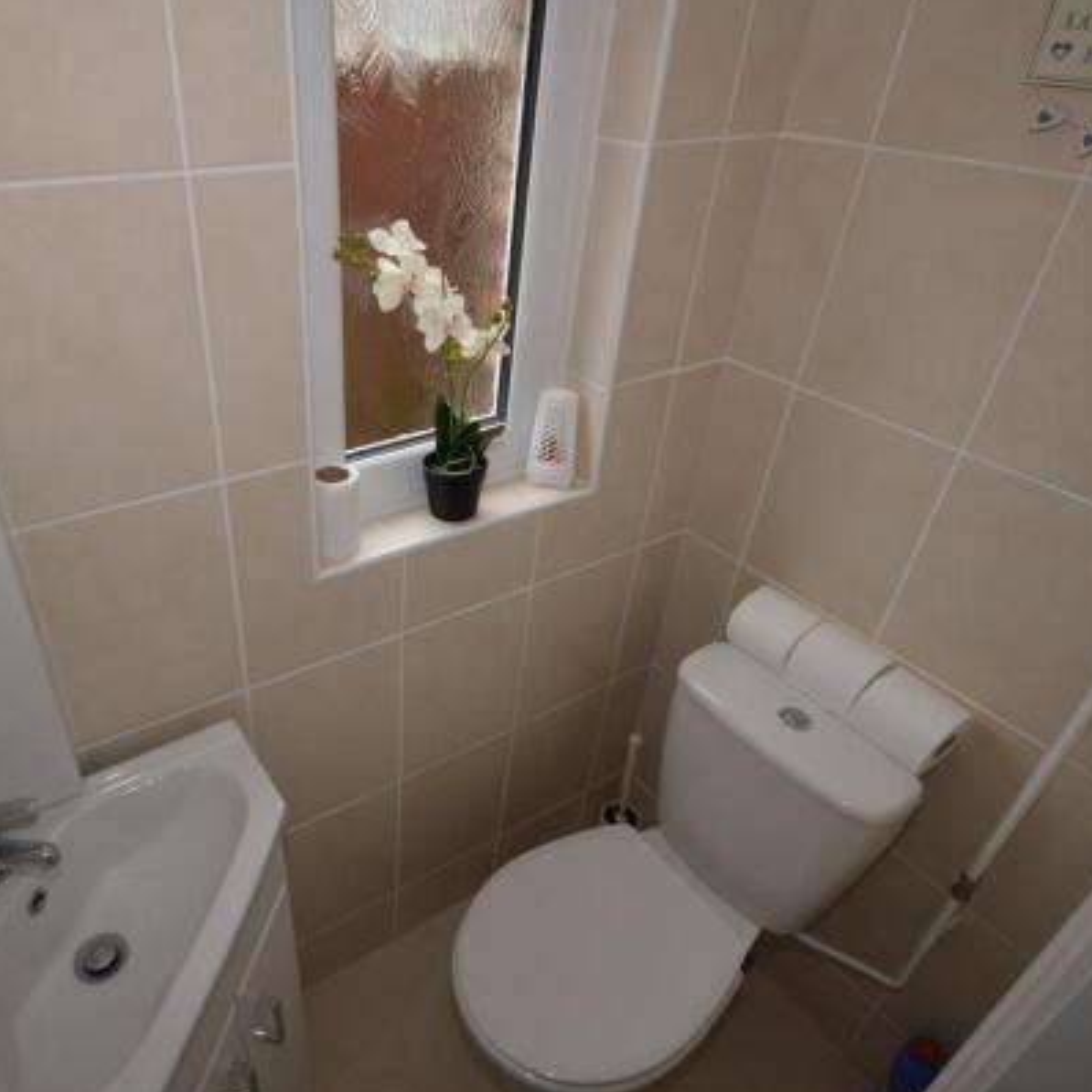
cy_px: 541
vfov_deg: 72.1
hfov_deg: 70.9
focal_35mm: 21
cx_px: 403
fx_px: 749
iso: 400
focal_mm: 10
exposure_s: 1/60
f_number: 4
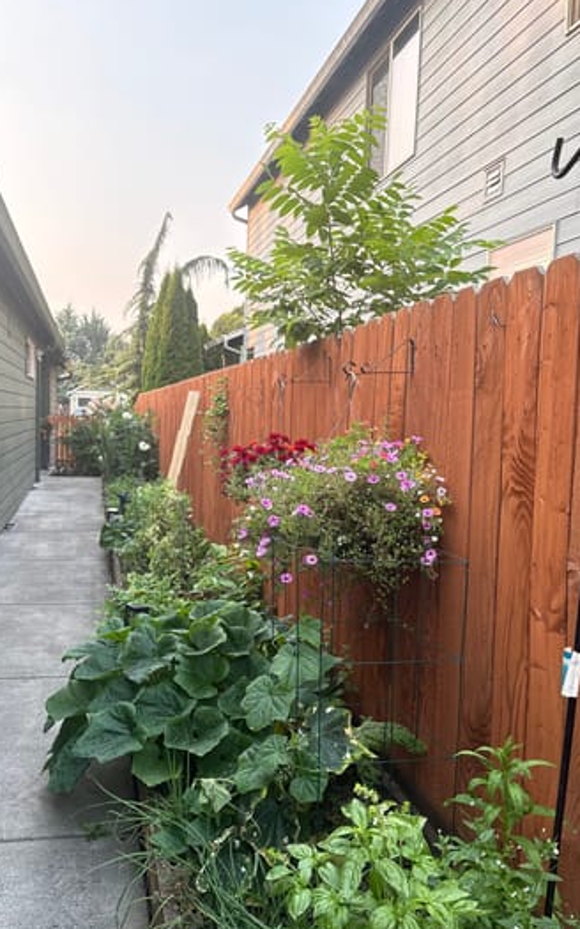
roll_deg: -2.0
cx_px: 232
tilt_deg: -4.9
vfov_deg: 66.5
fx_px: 708
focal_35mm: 28
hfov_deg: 44.3
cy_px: 463
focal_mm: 5.96
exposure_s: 1/317
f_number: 1.6
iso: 64
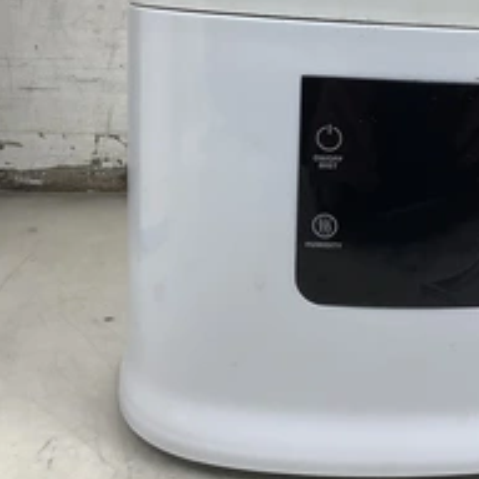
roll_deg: -2.2
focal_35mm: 57
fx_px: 892
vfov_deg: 30.0
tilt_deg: -15.9
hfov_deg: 29.3
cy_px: 207
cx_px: 387
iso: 80
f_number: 2.4
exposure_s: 1/120
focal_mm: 3.3
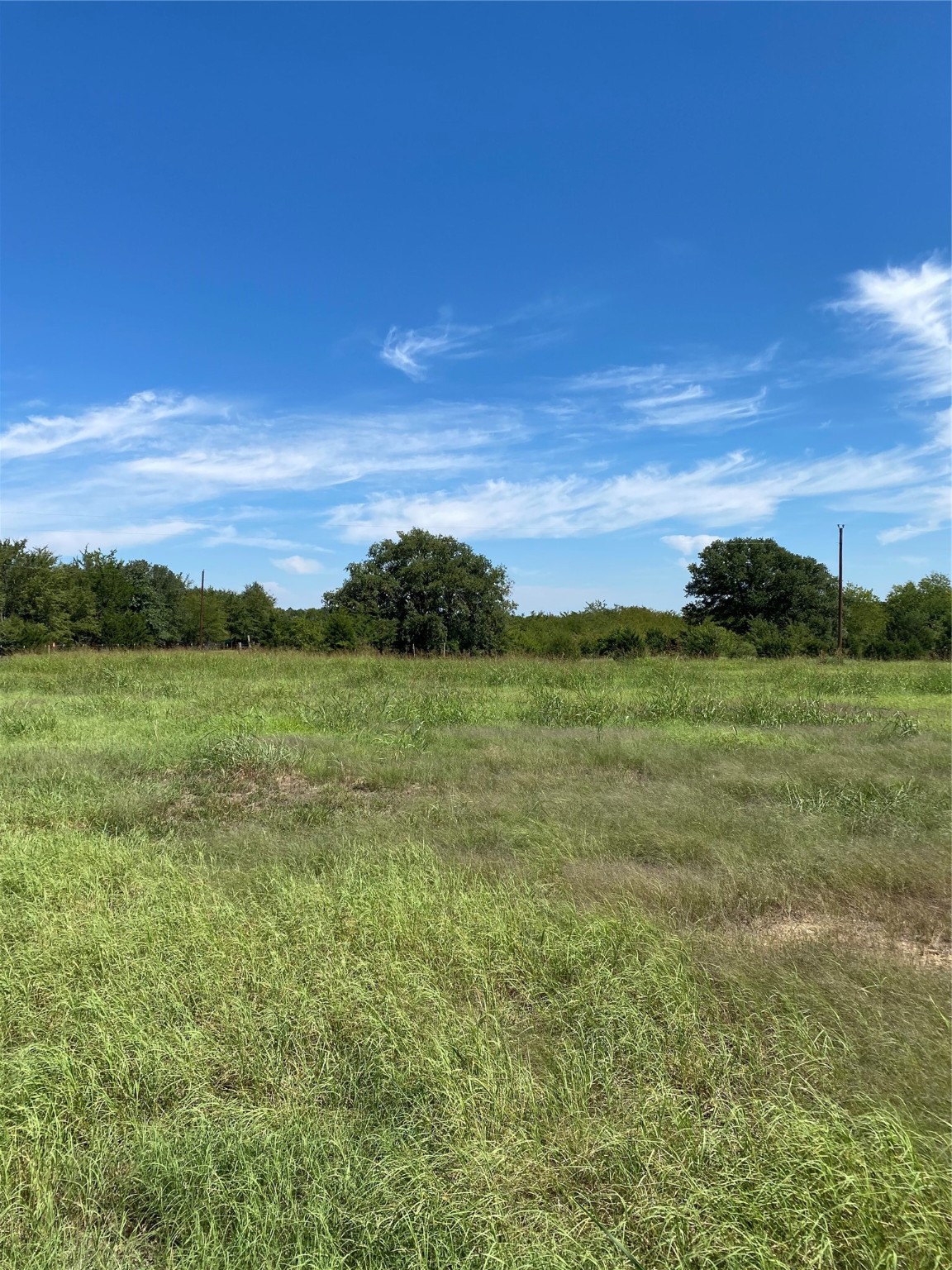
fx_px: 953
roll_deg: -1.3
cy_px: 635
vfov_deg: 67.3
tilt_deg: -0.9
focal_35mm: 26
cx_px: 476
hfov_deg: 53.1
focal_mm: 4.25
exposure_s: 1/3205
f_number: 1.8
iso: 32
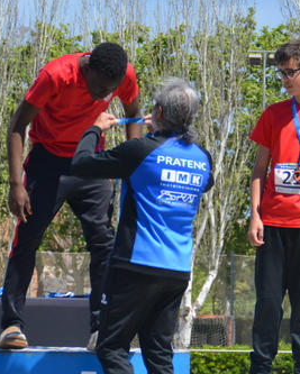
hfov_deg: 5.1
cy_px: 136
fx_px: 3369
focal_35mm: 304
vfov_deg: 6.4
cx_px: 112
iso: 200
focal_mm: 80
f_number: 7.1
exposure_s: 1/800
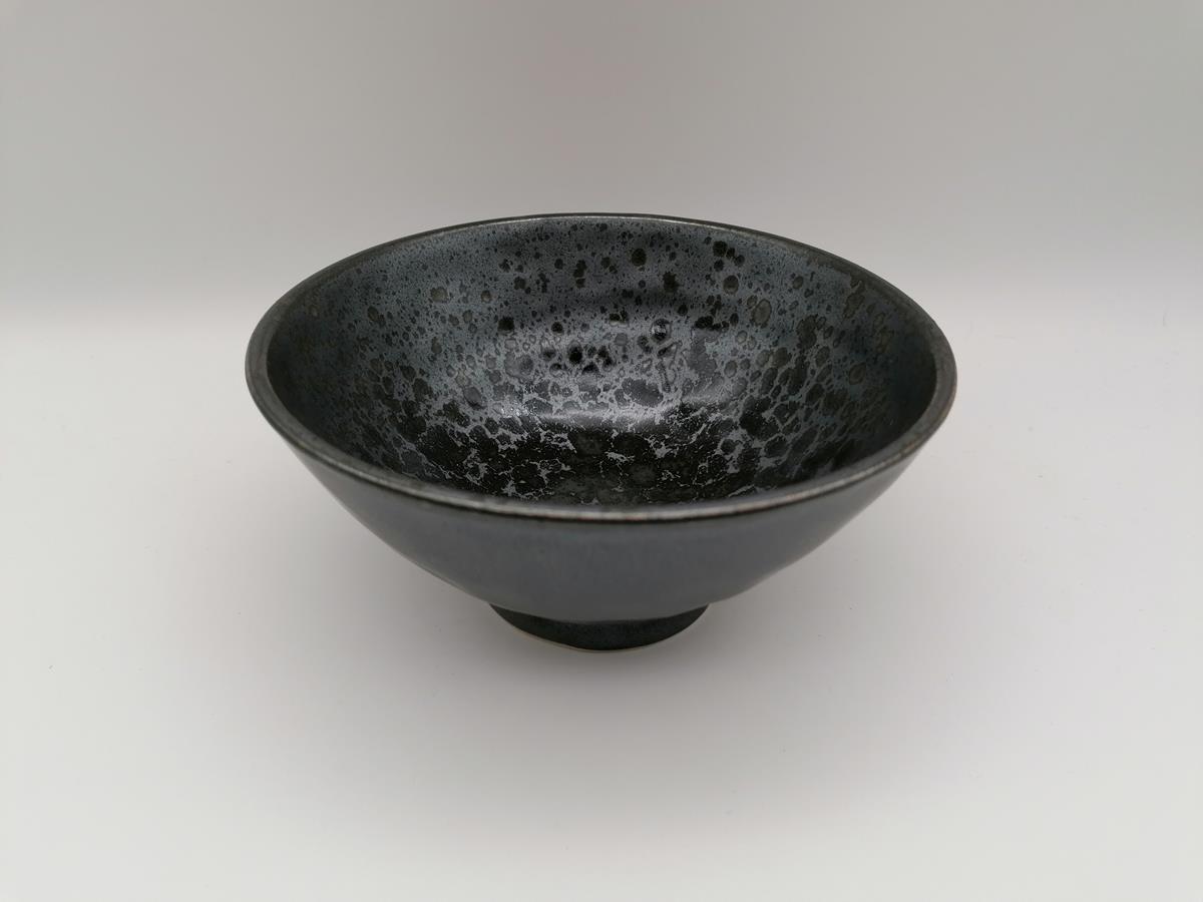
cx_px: 602
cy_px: 451
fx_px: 938
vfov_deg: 51.4
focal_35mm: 27
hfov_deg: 65.3
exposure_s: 1/107
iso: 50
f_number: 1.8
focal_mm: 4.75
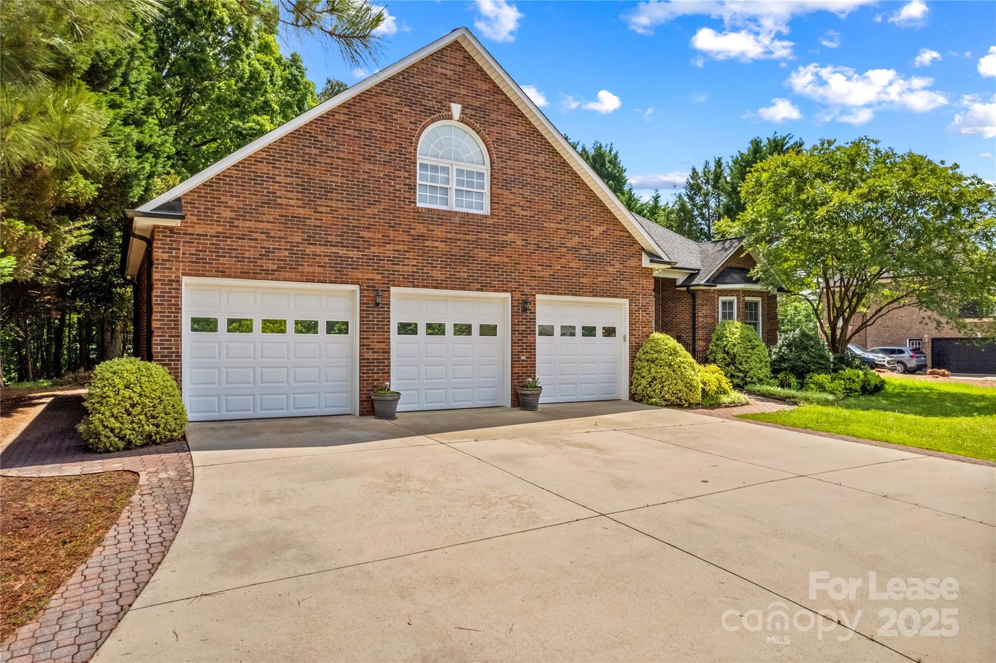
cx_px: 498
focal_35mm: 22
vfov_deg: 57.2
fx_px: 608
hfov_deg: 78.6
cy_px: 332
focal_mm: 8.38
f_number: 2.8
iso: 400
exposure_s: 1/4000
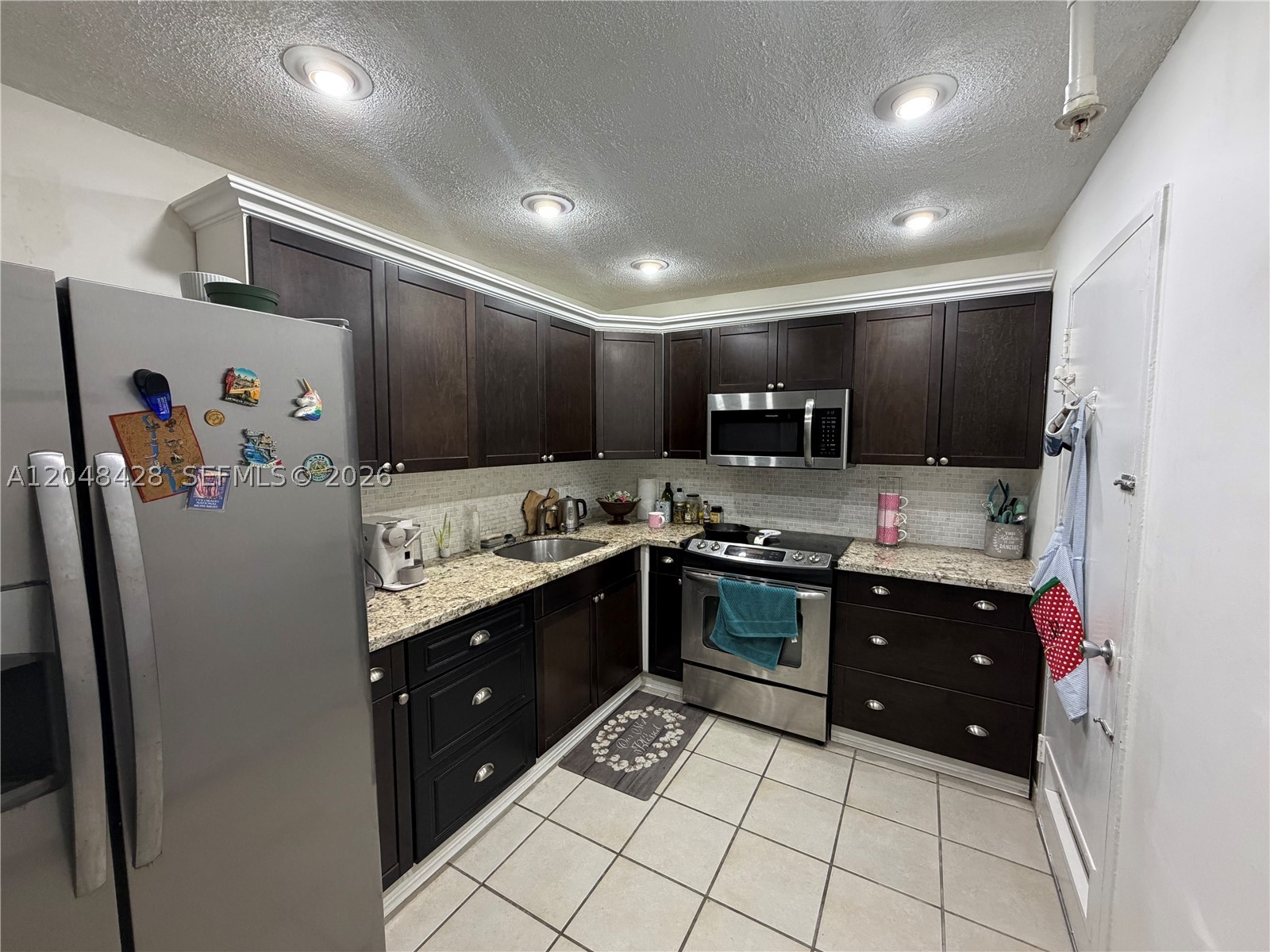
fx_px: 514
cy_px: 476
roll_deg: +0.9
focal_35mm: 14
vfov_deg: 85.7
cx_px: 635
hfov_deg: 102.1
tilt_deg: -4.5
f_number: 2.2
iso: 250
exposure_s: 1/120
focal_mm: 2.22
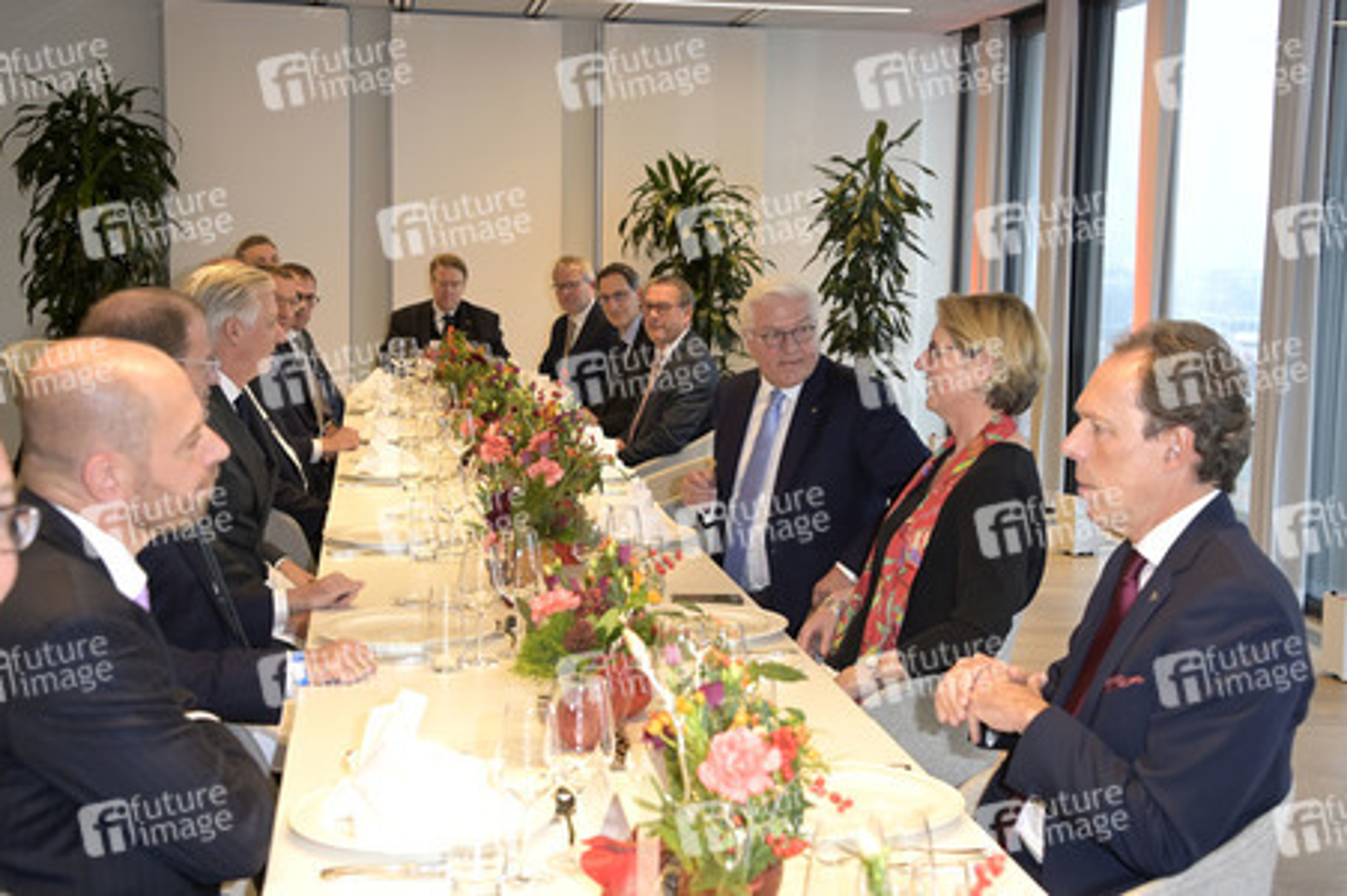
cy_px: 448
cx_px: 674
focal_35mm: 48
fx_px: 1795
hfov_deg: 41.1
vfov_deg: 28.0
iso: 1600
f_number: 5.6
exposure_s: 1/125
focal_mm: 48
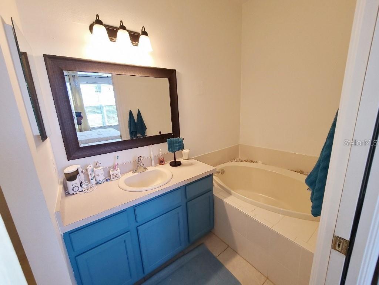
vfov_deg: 89.9
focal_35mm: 13
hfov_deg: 106.2
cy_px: 142
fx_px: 142
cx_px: 190
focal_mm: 2.2
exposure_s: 1/59
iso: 64
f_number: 2.2
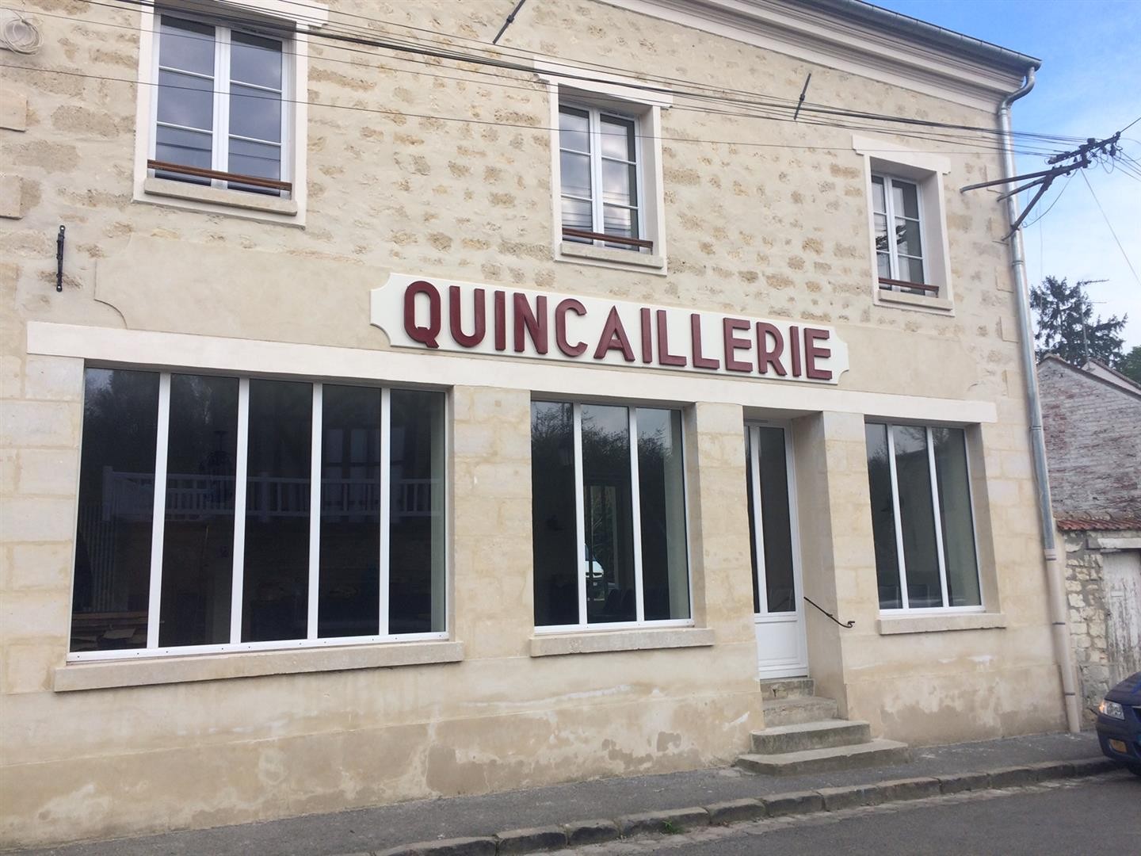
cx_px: 570
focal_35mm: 29
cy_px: 428
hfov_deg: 61.7
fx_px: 956
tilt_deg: +9.3
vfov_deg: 48.2
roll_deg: +2.8
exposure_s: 1/805
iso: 32
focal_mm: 4.15
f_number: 2.2
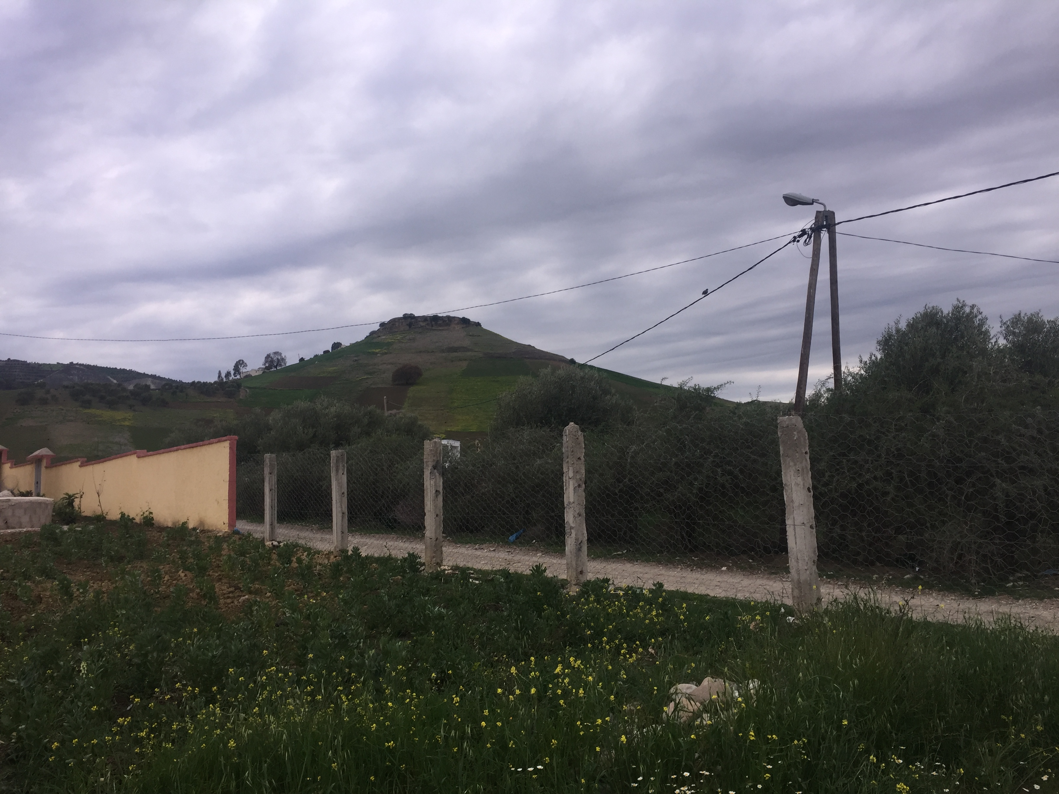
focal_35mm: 29
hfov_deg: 61.7
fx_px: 887
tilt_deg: +5.4
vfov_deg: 48.2
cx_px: 530
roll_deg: +1.4
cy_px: 397
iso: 32
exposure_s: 1/388
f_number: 2.2
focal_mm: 4.15
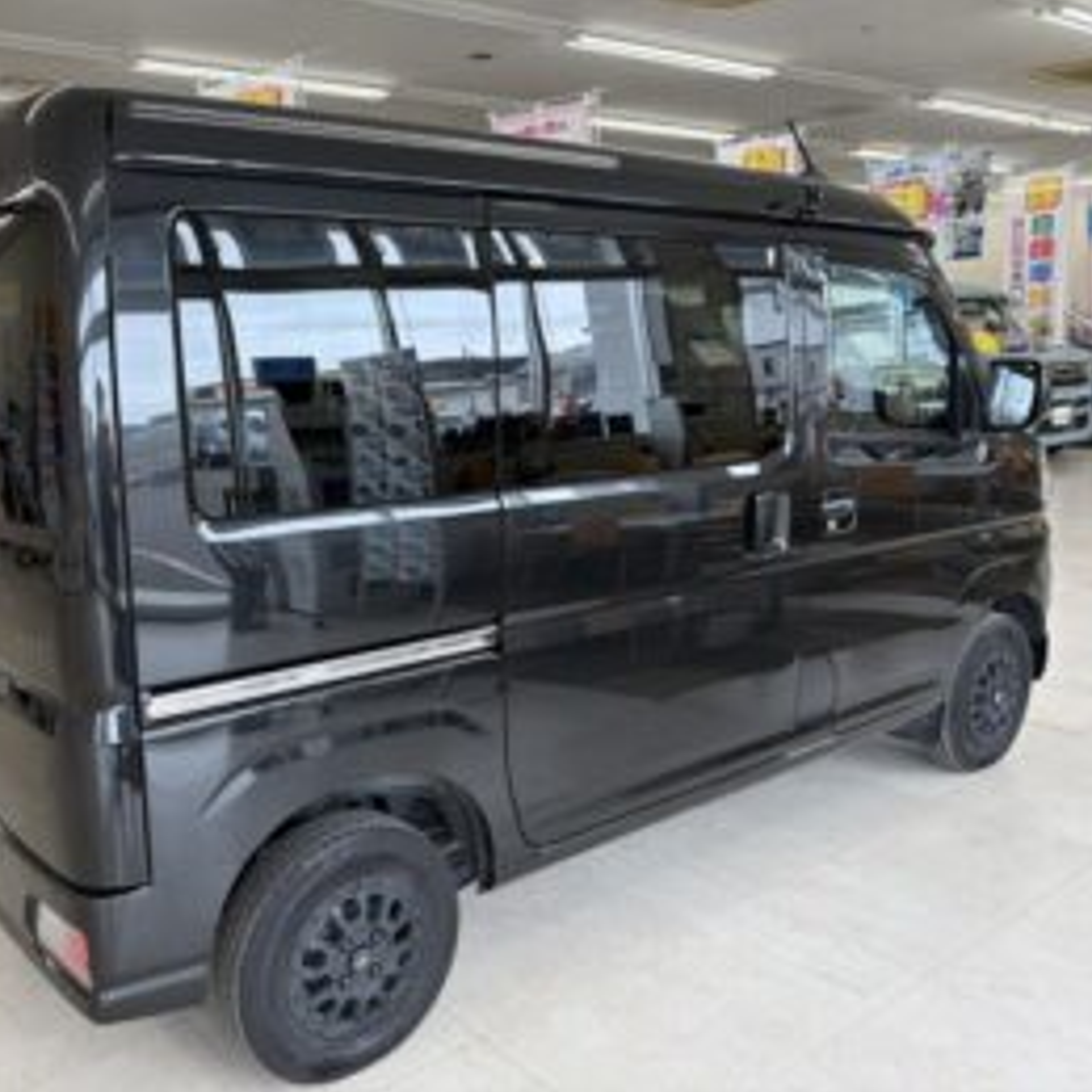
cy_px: 544
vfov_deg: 52.5
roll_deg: +2.0
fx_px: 1106
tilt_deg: -10.8
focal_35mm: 31
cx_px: 420
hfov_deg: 52.1
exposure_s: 1/121
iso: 64
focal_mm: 5.96
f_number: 1.6
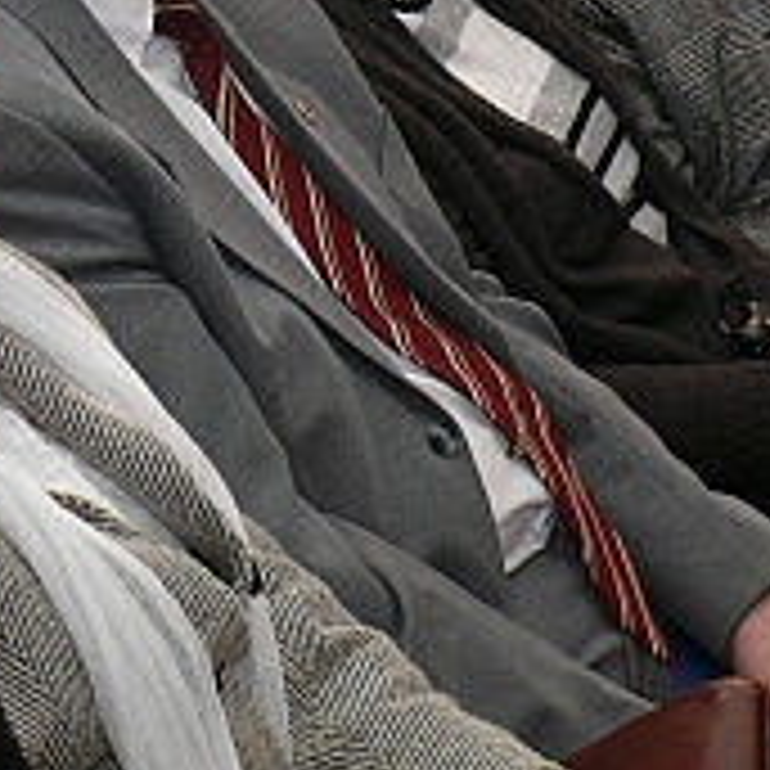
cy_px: 32
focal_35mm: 158
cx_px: 225
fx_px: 3976
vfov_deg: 11.0
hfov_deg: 11.0
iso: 100
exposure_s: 1/30
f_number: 4
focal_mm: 10.8
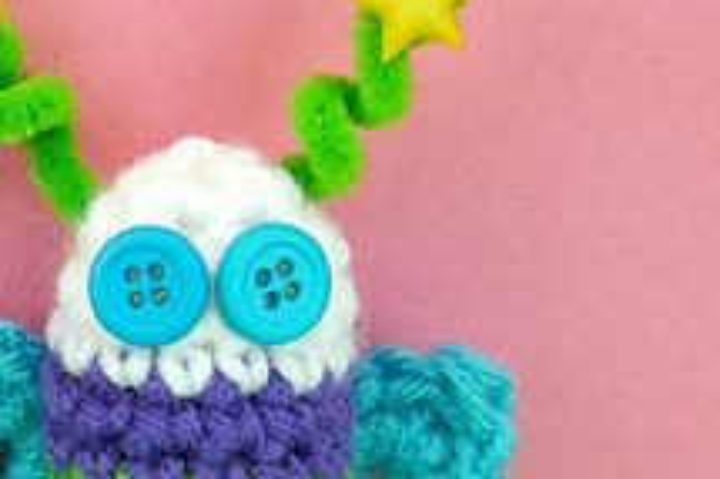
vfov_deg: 11.0
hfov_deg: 15.9
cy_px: 345
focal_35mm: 124
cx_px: -161
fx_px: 2478
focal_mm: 20
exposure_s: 1/125
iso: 200
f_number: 5
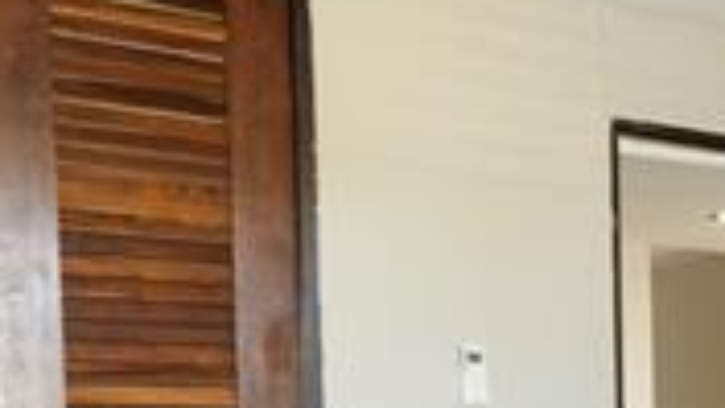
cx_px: 1046
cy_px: 556
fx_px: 1403
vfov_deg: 15.6
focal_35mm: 73
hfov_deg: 23.8
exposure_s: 1/60
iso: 1250
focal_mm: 12
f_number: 5.6
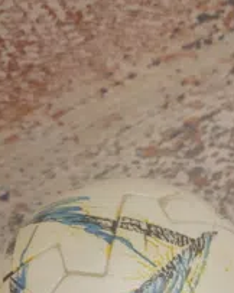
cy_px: 260
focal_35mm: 50
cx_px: 123
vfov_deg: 35.3
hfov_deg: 30.2
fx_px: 433
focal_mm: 5.4
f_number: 1.8
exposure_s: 1/40
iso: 500
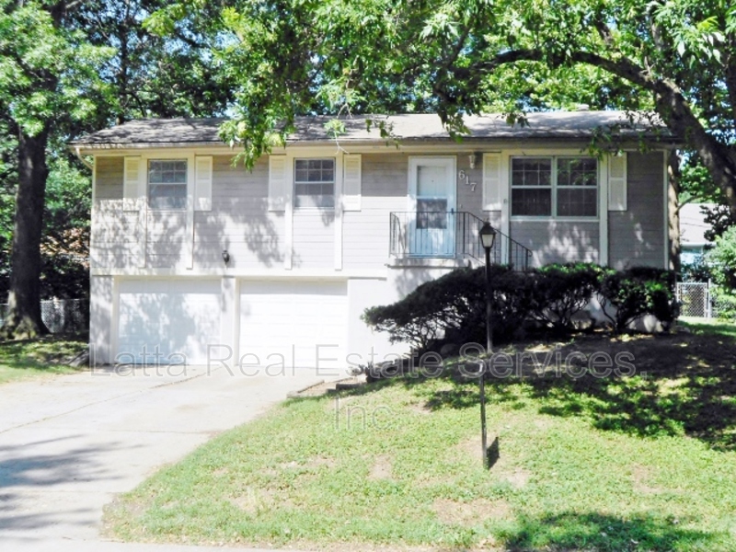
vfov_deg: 33.6
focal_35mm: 43
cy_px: 276
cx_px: 368
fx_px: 914
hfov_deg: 43.9
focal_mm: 7.7
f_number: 4.2
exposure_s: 1/640
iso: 80
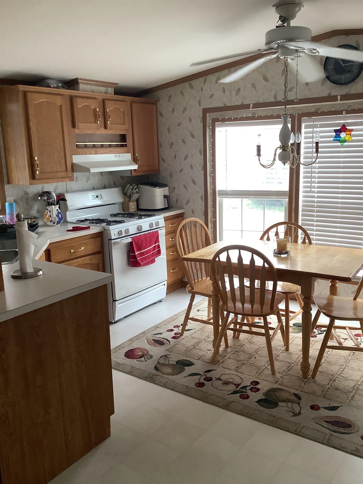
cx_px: 182
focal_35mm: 31
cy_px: 242
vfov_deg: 58.4
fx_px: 433
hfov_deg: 45.4
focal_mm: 3.3
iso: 125
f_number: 2.4
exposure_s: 1/60
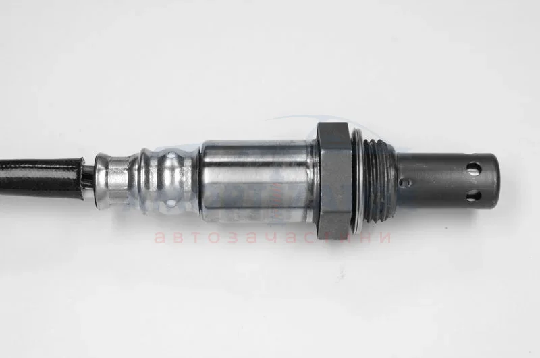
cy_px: 179
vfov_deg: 18.1
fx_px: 1123
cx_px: 270
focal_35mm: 75
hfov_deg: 27.0
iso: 400
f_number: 9
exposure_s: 1/30
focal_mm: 50
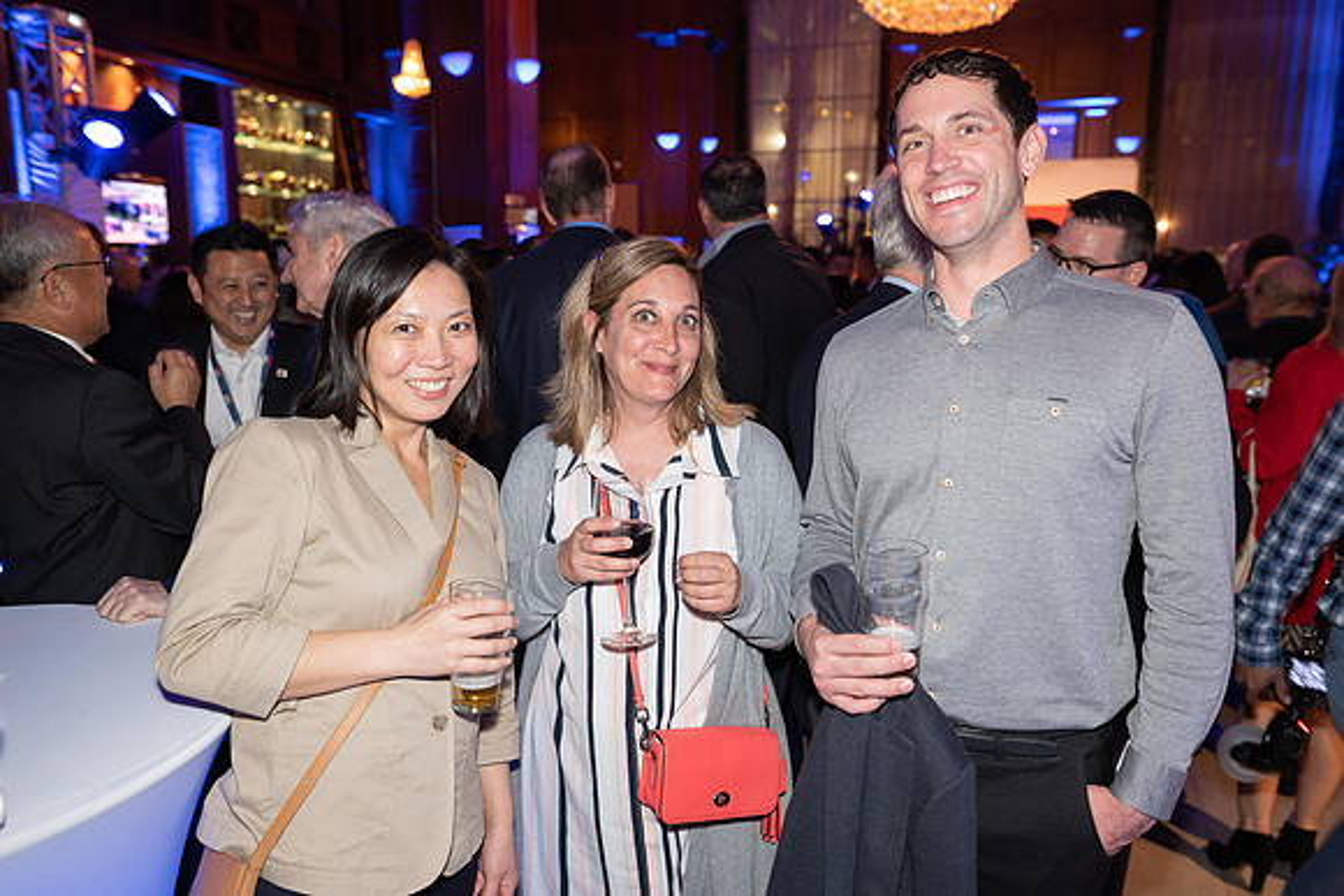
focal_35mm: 25
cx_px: 669
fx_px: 950
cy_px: 451
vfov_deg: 50.5
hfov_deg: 70.5
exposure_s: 1/25
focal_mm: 24
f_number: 2.8
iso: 1250
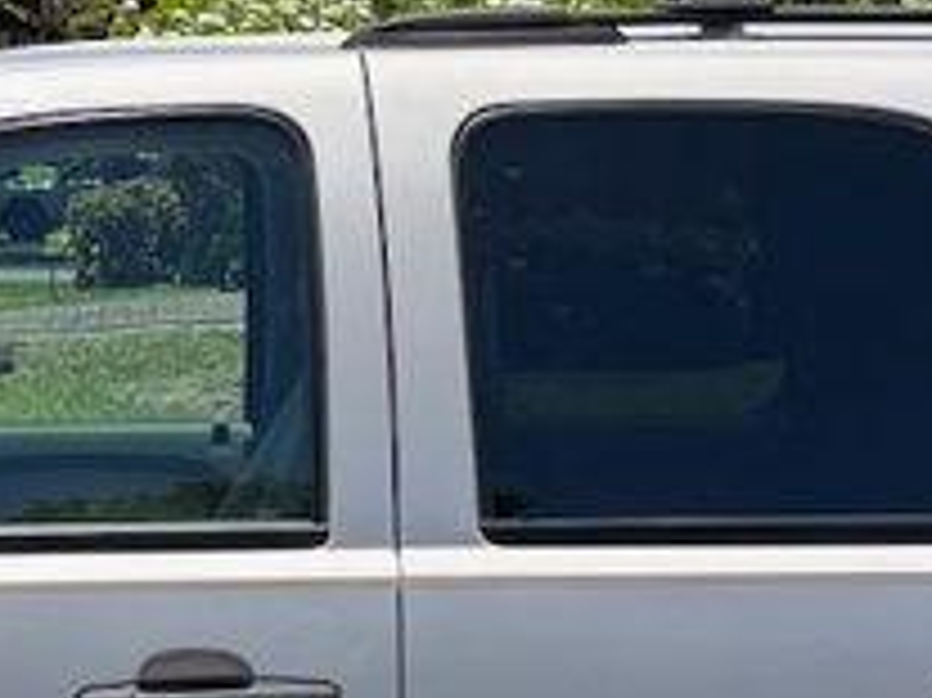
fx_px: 3202
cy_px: 126
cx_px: 239
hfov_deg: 16.5
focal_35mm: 119
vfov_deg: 12.4
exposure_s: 1/3145
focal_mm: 6.76
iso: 100
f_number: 1.78
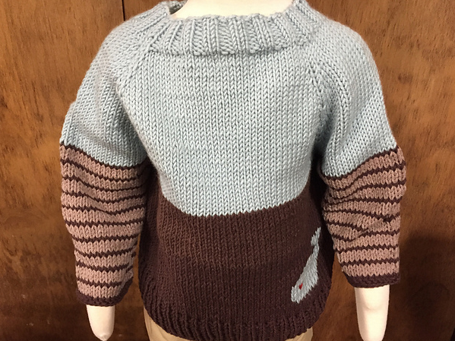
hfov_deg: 58.4
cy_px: 178
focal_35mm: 31
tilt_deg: -26.3
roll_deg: +0.0
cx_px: 222
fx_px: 407
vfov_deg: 45.4
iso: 250
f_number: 2.2
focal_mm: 4.15
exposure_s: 1/30
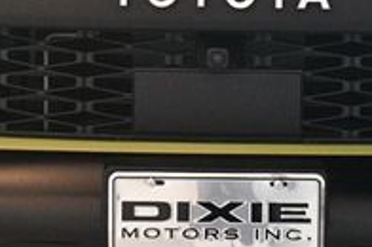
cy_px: 40
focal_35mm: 111
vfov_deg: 12.2
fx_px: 1145
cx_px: 211
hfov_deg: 18.4
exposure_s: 1/125
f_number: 3.8
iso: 3200
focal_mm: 23
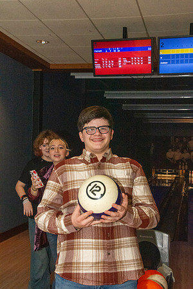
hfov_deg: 25.8
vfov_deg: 37.9
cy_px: 144
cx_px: 96
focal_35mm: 52
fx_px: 422
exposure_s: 1/250
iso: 4000
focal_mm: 35
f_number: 11
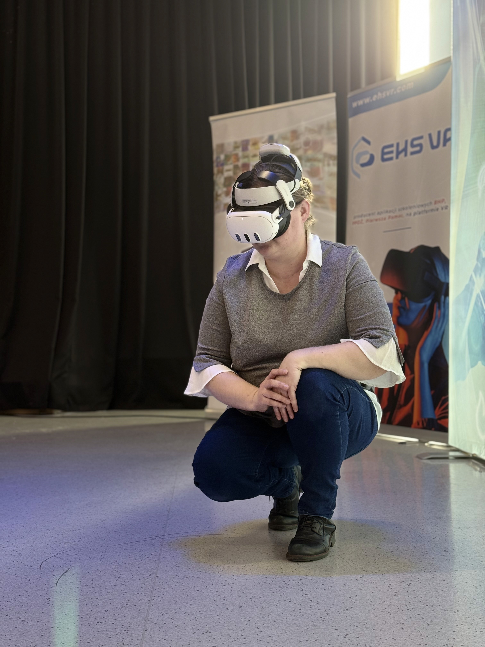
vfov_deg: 39.7
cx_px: 242
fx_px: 897
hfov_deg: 30.3
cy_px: 324
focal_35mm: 48
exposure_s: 1/104
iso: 100
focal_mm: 6.76
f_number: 1.78
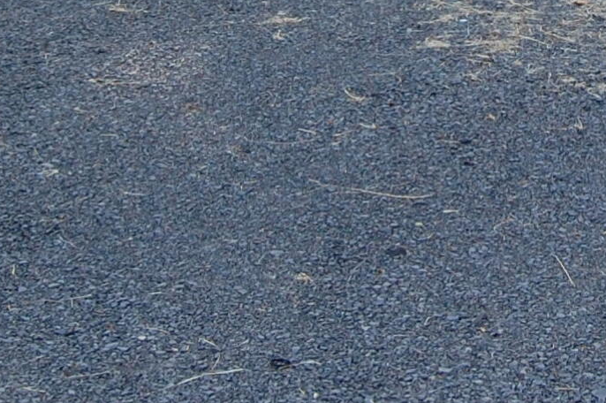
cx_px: 568
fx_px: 1984
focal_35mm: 118
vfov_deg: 11.0
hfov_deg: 17.1
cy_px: -261
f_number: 7.1
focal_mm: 18
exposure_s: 1/200
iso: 200
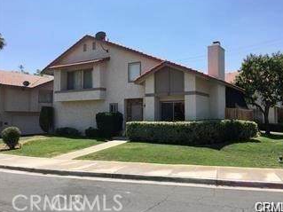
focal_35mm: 31
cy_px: 102
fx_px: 253
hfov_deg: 58.3
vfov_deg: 45.4
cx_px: 149
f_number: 2.2
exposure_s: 1/1202
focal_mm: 4.15
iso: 25
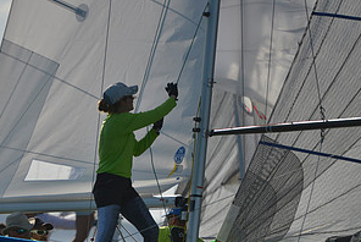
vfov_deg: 1.9
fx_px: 7468
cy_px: 202
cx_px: 88
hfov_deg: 2.8
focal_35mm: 744
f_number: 4
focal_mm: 380
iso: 200
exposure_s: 1/6400
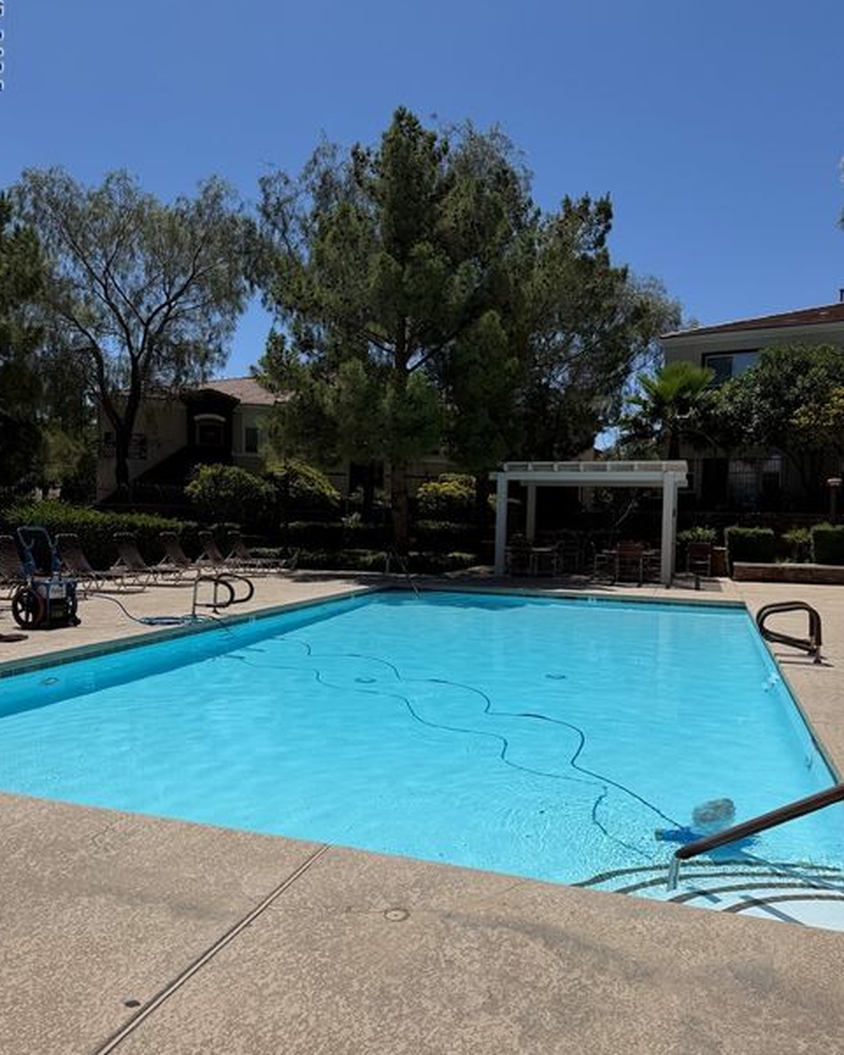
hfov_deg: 54.9
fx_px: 812
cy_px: 552
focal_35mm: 26
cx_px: 414
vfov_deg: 66.0
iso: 80
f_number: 1.78
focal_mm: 6.76
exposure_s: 1/11905
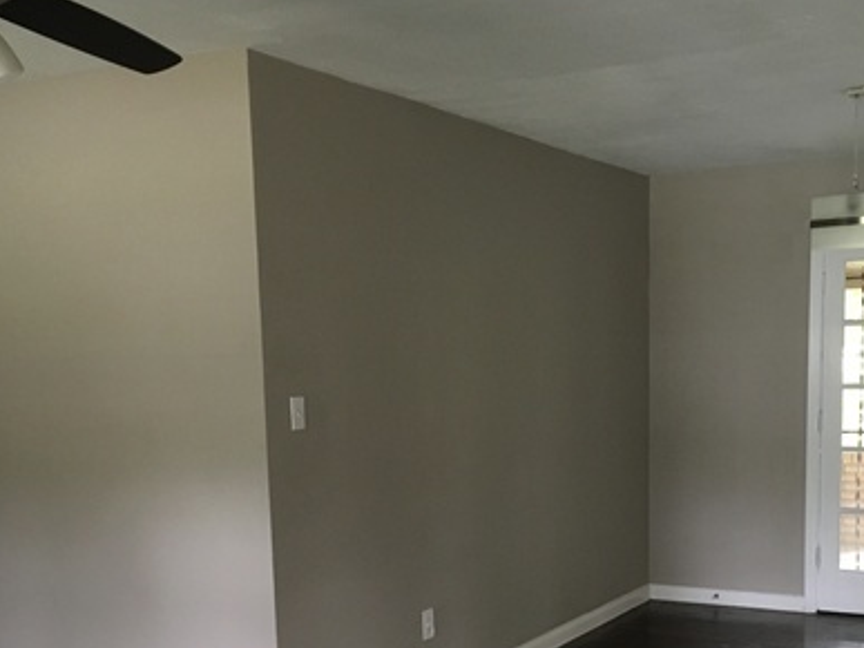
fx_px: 1198
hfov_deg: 39.6
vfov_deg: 29.6
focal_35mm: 48
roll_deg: +1.8
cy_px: 512
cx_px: 482
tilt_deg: -7.7
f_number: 2.2
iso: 200
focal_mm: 4.15
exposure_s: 1/30
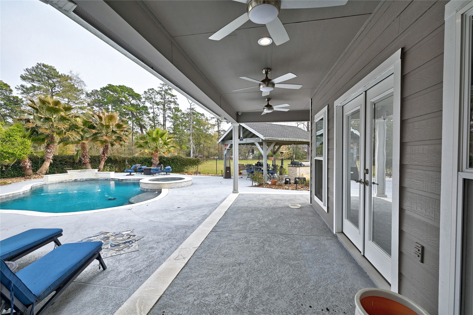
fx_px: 197
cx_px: 236
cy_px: 158
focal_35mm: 15
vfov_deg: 77.2
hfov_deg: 100.4
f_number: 8
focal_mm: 15
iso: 400
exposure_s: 1/320
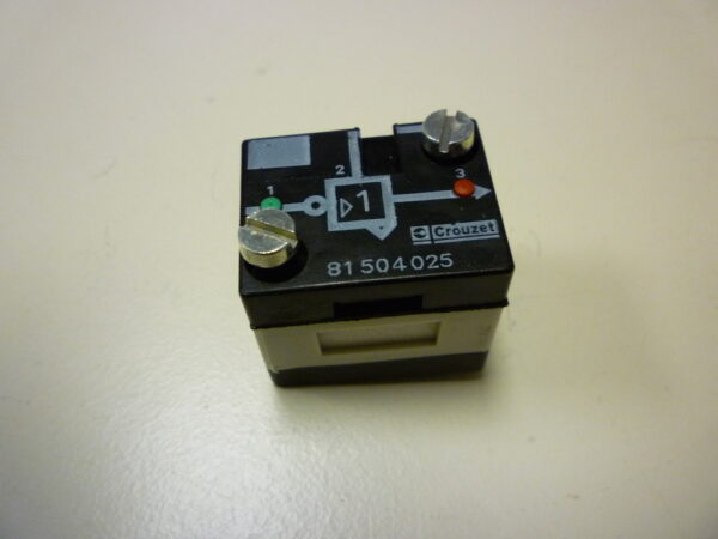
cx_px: 359
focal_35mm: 29
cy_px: 270
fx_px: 602
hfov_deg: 61.7
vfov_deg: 48.2
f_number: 3.3
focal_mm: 5.2
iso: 400
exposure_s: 1/30
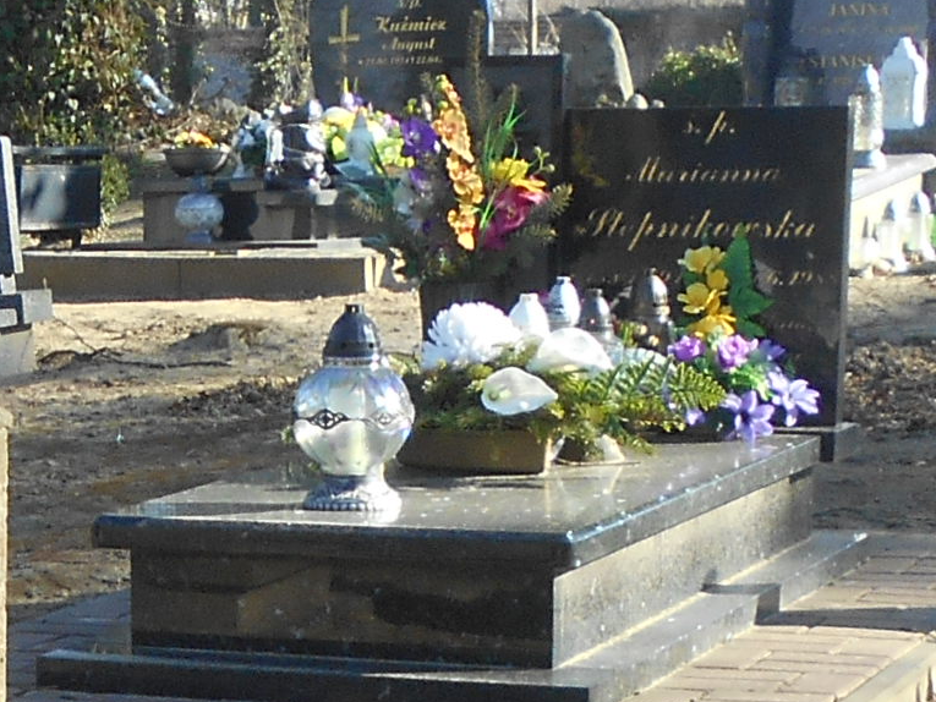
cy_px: 1000
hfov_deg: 15.7
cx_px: 75
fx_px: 3353
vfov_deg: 11.5
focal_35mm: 124
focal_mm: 4.6
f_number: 3.2
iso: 80
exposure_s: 1/200
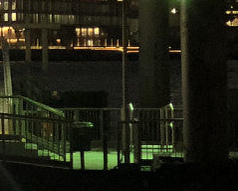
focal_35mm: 183
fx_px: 1289
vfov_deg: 8.4
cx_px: -450
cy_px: 17
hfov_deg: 8.8
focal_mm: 3.99
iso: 640
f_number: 1.8
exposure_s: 1/24
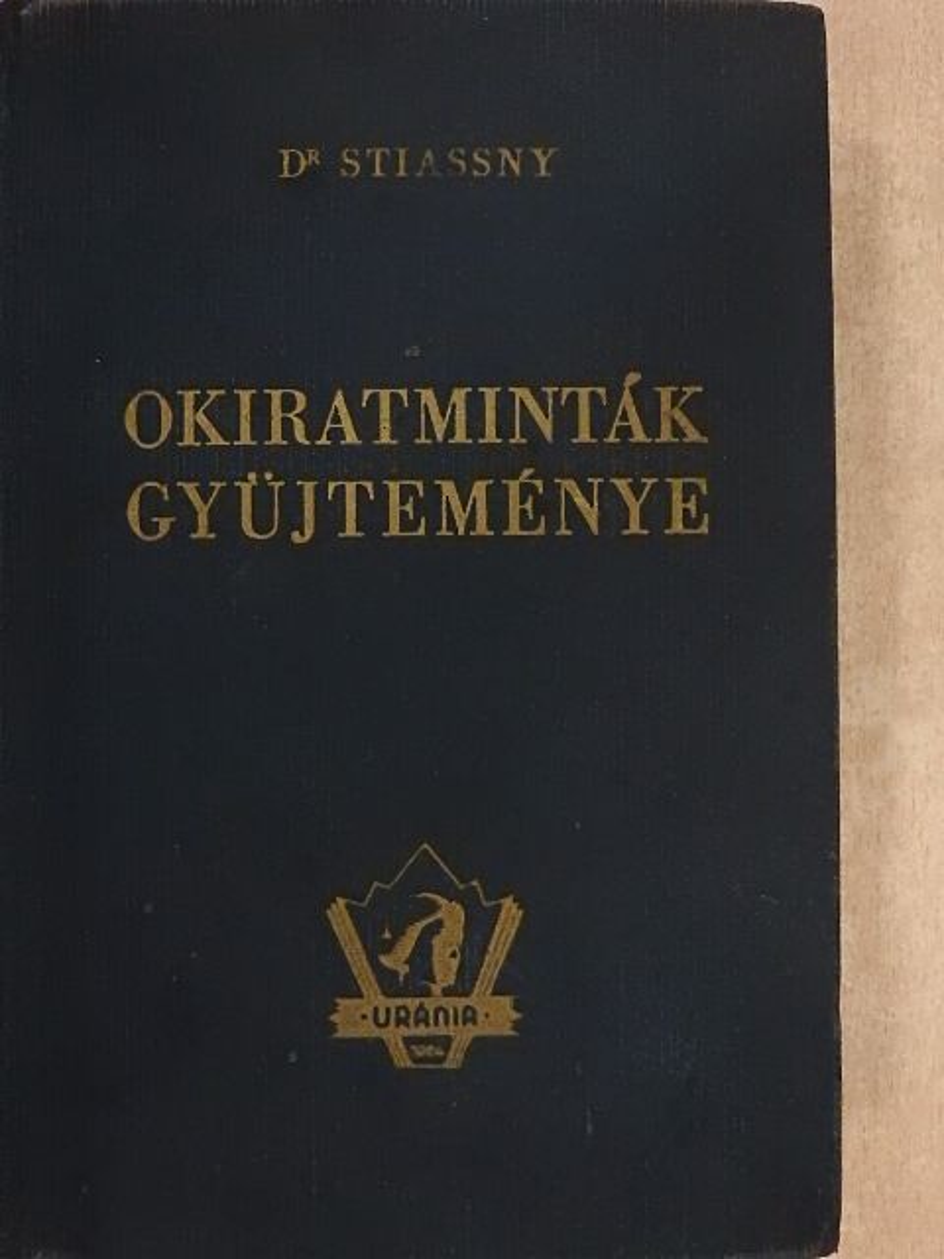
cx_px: 472
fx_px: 1636
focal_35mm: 45
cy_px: 630
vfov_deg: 42.1
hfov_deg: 32.2
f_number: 4
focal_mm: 8.1
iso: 1600
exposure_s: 1/80
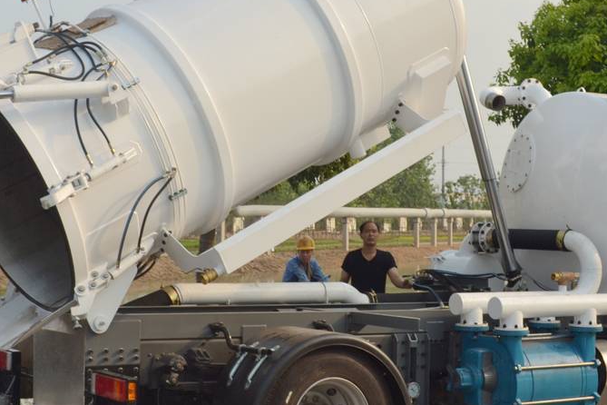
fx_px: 1248
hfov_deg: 27.3
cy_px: 167
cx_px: 259
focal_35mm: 74
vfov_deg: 18.4
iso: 100
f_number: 7.1
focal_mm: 22
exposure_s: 1/200
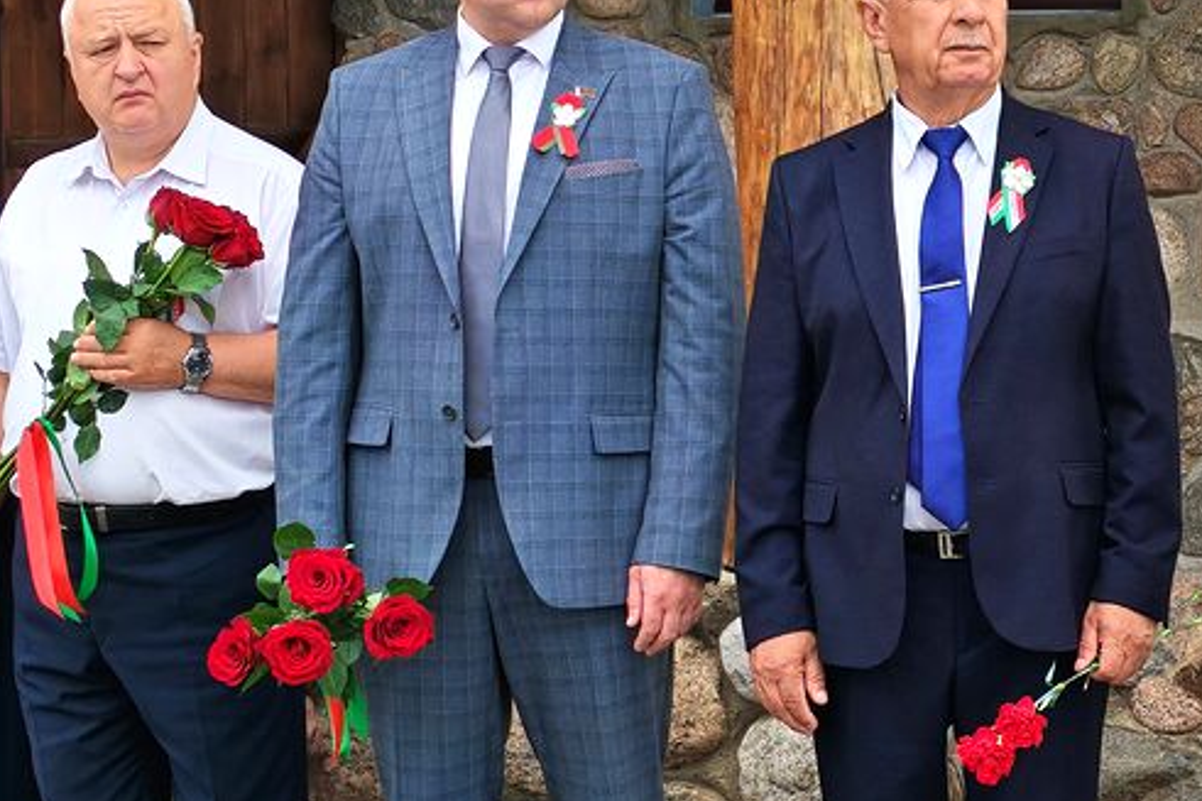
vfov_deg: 11.2
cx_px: 1251
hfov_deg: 16.4
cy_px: 328
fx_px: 4072
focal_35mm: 122
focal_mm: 6.12
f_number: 1.9
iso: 50
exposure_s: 1/260
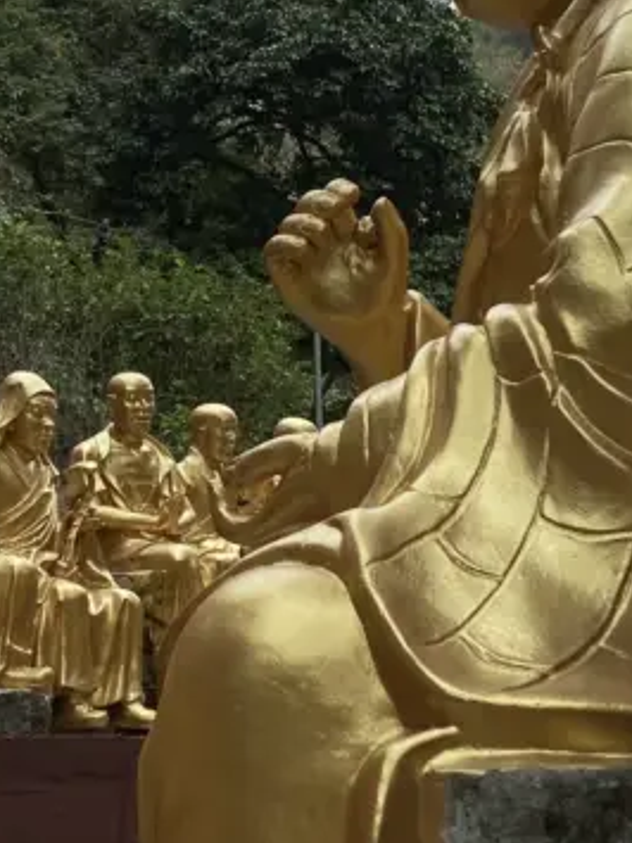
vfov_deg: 26.0
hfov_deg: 19.6
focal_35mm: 75
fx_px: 1827
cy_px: 456
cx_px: 273
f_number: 1.8
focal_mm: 4.25
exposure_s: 1/2183
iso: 32
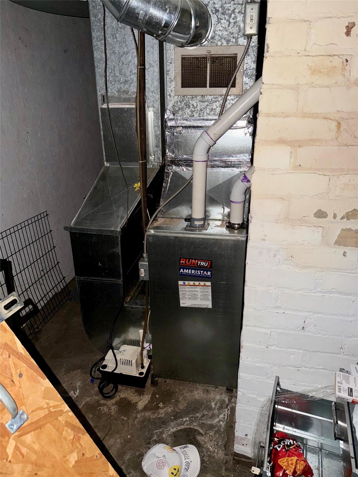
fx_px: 331
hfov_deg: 56.8
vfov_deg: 71.6
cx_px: 179
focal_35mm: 24
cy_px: 238
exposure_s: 1/4
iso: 50
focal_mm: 6.76
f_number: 1.78
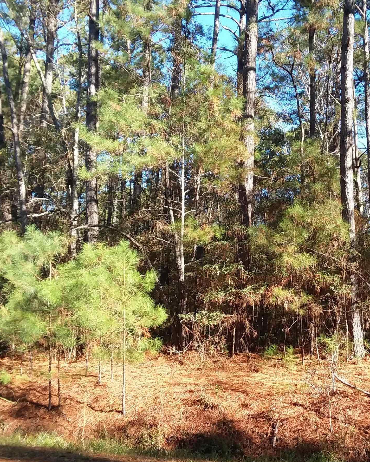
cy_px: 246
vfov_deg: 44.8
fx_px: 561
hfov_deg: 35.9
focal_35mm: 41
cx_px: 266
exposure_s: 1/248
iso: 40
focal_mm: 2.47
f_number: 1.9
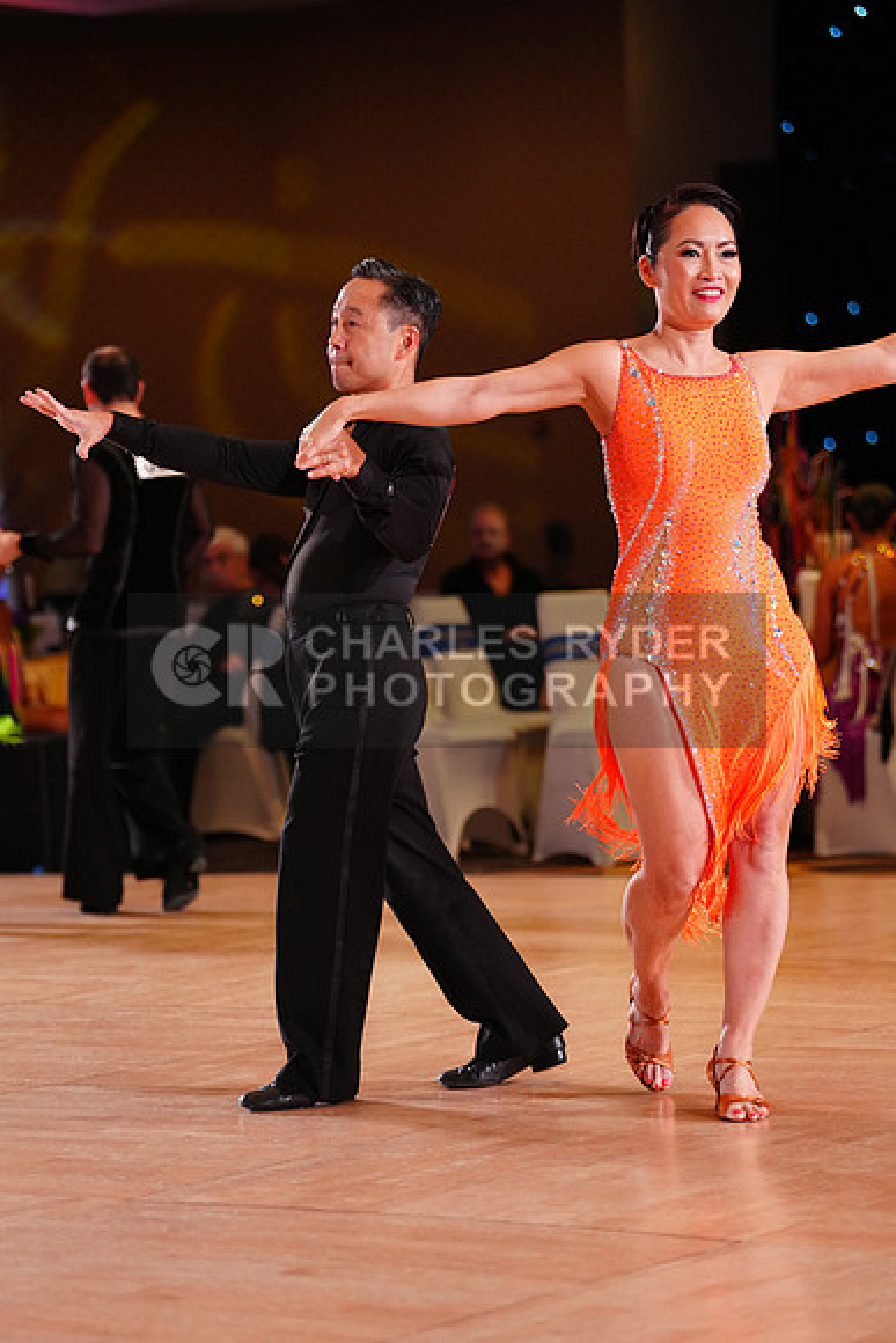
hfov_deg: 12.7
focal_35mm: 108
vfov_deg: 18.9
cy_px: 672
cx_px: 448
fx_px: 4029
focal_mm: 108
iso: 2000
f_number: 2.8
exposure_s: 1/640
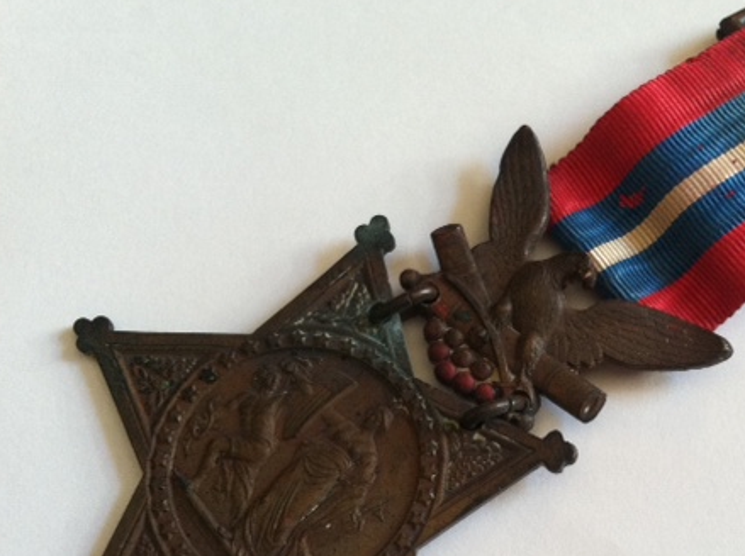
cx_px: 497
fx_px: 1096
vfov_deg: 28.4
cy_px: 359
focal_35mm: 51
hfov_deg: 37.1
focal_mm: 3.85
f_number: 2.8
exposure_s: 1/17
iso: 125
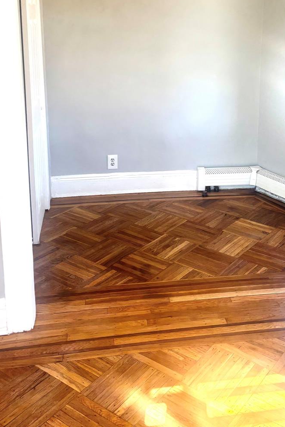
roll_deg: -1.3
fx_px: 499
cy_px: 106
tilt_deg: -17.8
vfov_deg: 44.8
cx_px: 172
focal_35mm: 42
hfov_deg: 31.8
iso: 40
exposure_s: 1/121
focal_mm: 5.96
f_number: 1.6
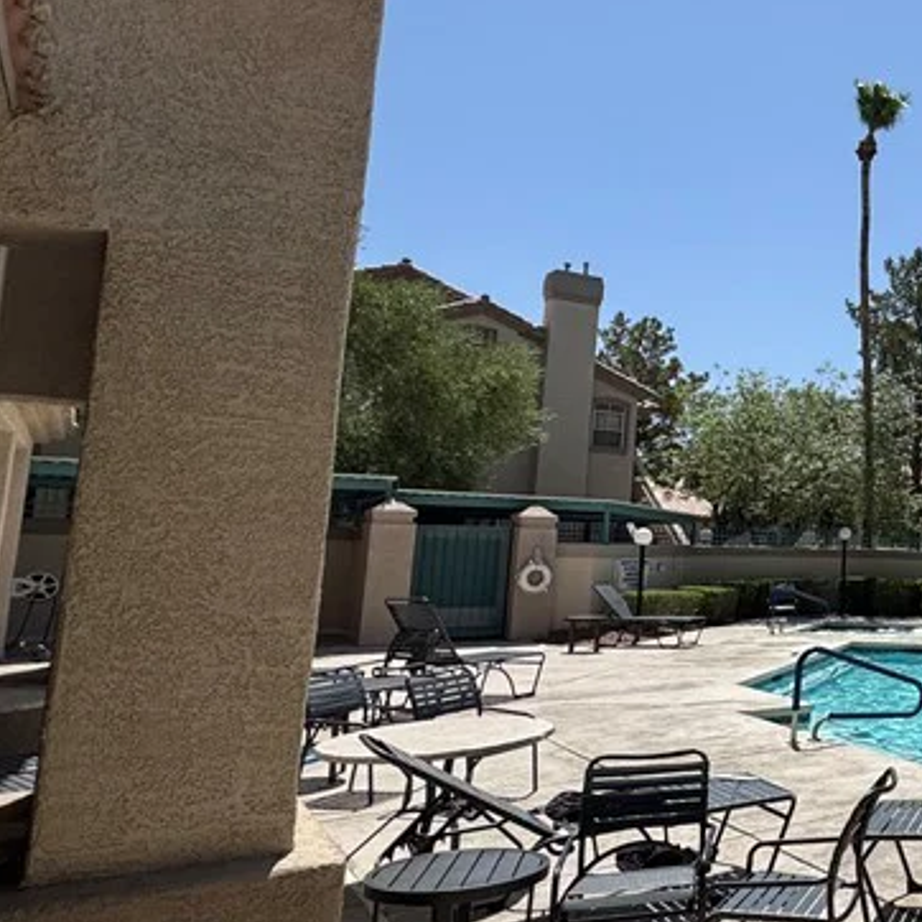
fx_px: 1055
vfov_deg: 47.2
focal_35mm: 35
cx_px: 1098
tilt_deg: +4.6
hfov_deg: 36.7
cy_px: 433
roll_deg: -2.1
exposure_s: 1/3546
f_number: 2.2
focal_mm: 2.22
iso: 50
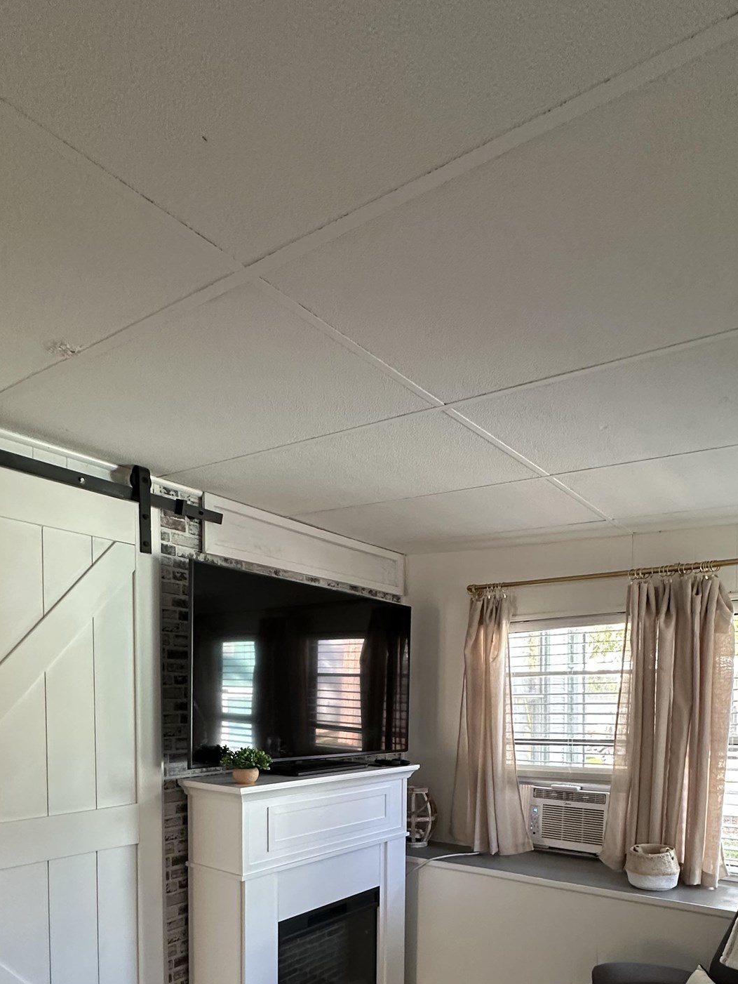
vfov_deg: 69.3
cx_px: 403
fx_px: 654
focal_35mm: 23
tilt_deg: -1.3
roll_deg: -1.1
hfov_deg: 58.8
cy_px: 732
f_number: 2.2
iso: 320
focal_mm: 2.22
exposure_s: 1/60
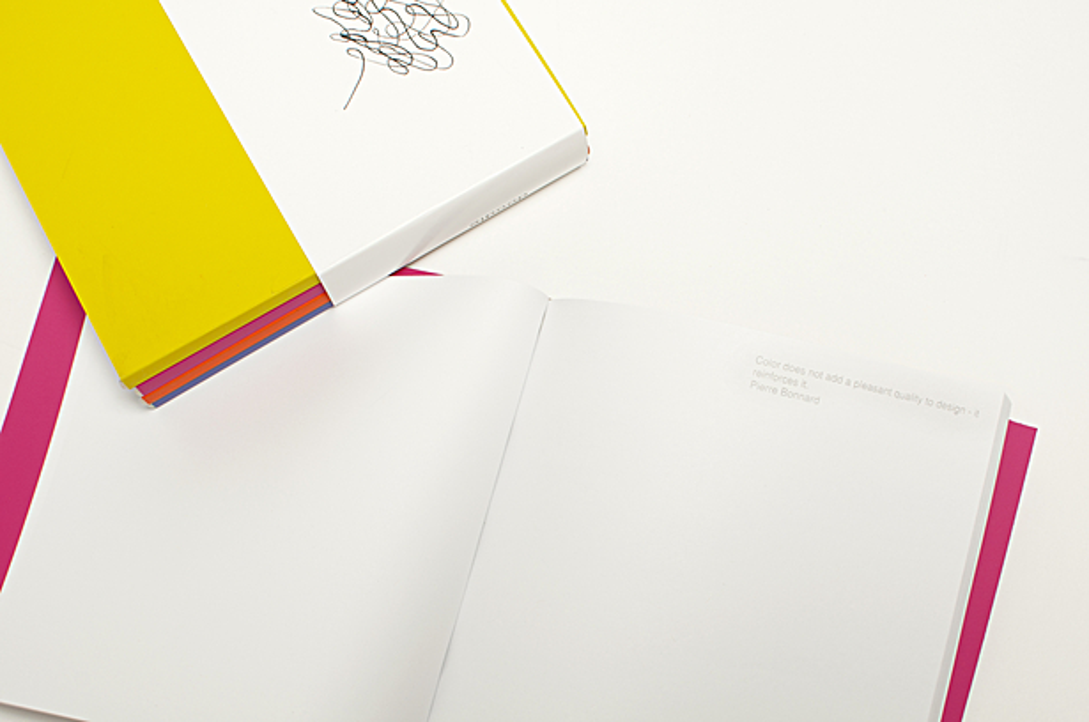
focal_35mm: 52
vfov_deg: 25.7
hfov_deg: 37.9
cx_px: 544
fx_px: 1586
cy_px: 361
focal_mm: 35
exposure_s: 1/160
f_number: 7.1
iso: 100
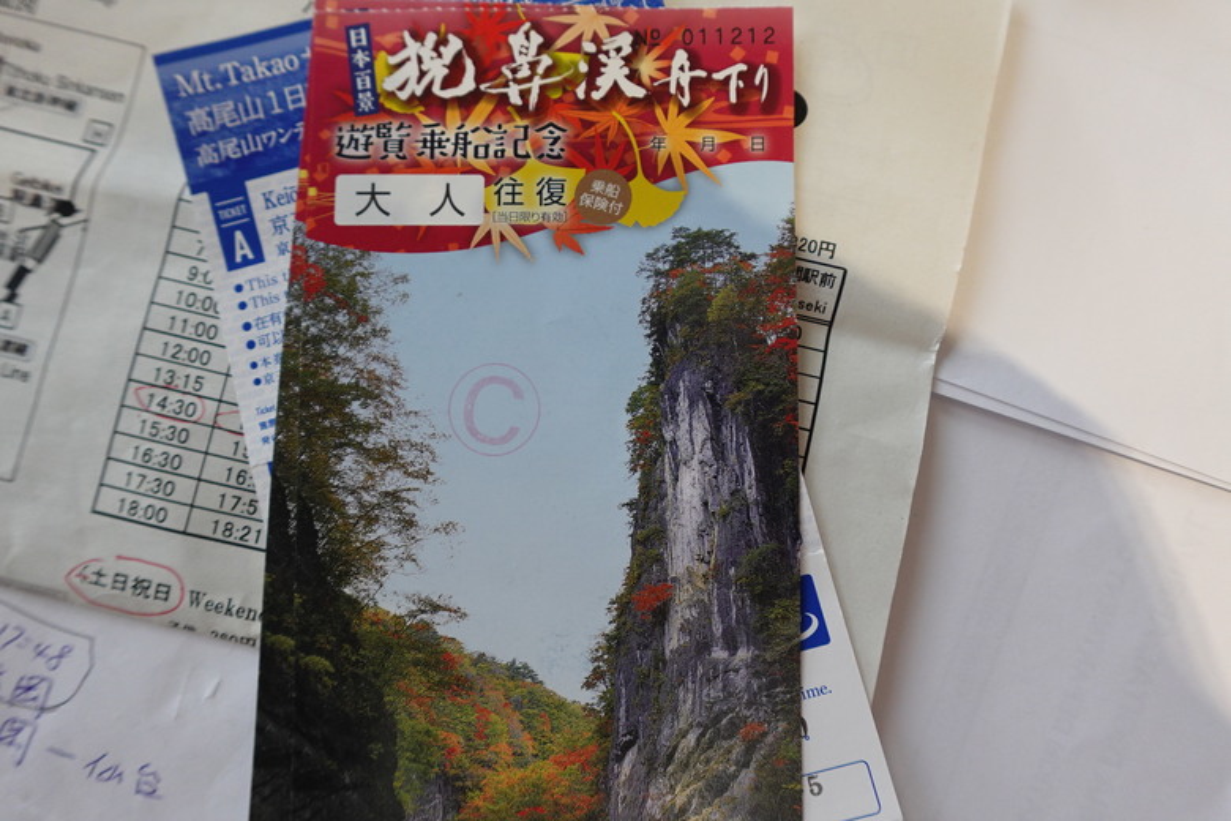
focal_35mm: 20
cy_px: 410
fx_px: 684
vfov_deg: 61.9
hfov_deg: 84.0
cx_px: 616
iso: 500
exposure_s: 1/80
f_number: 2
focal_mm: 7.6
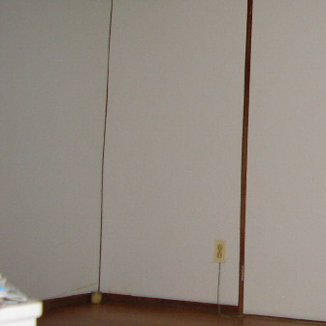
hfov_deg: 25.8
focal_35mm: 64
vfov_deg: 26.9
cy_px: 154
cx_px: 310
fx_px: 682
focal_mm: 5.8
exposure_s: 1/30
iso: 100
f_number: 2.9
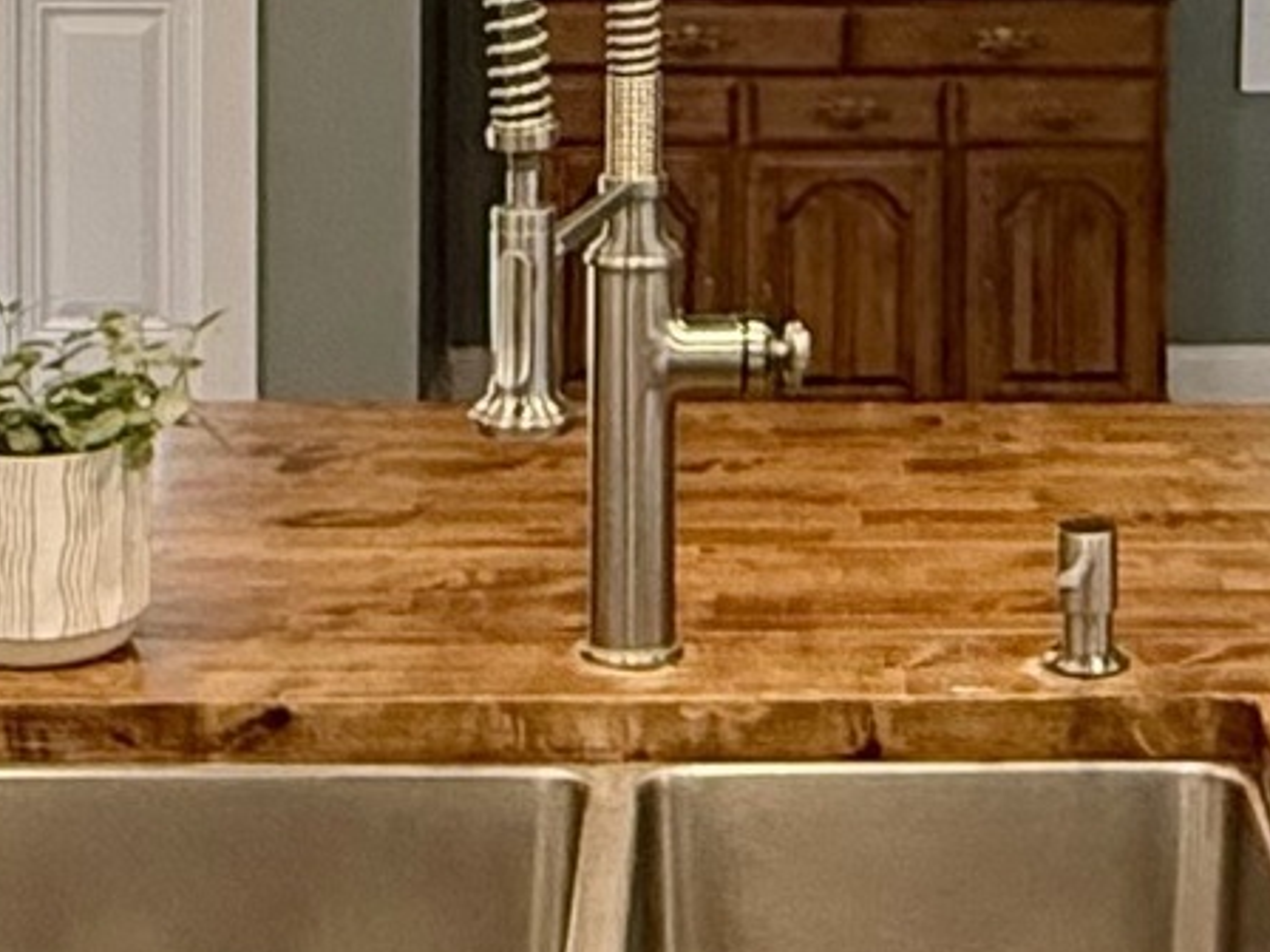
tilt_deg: -1.3
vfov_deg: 14.6
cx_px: 910
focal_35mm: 96
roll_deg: -0.2
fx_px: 3522
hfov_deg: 20.3
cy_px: -348
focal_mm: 2.22
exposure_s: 1/120
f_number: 2.2
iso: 400
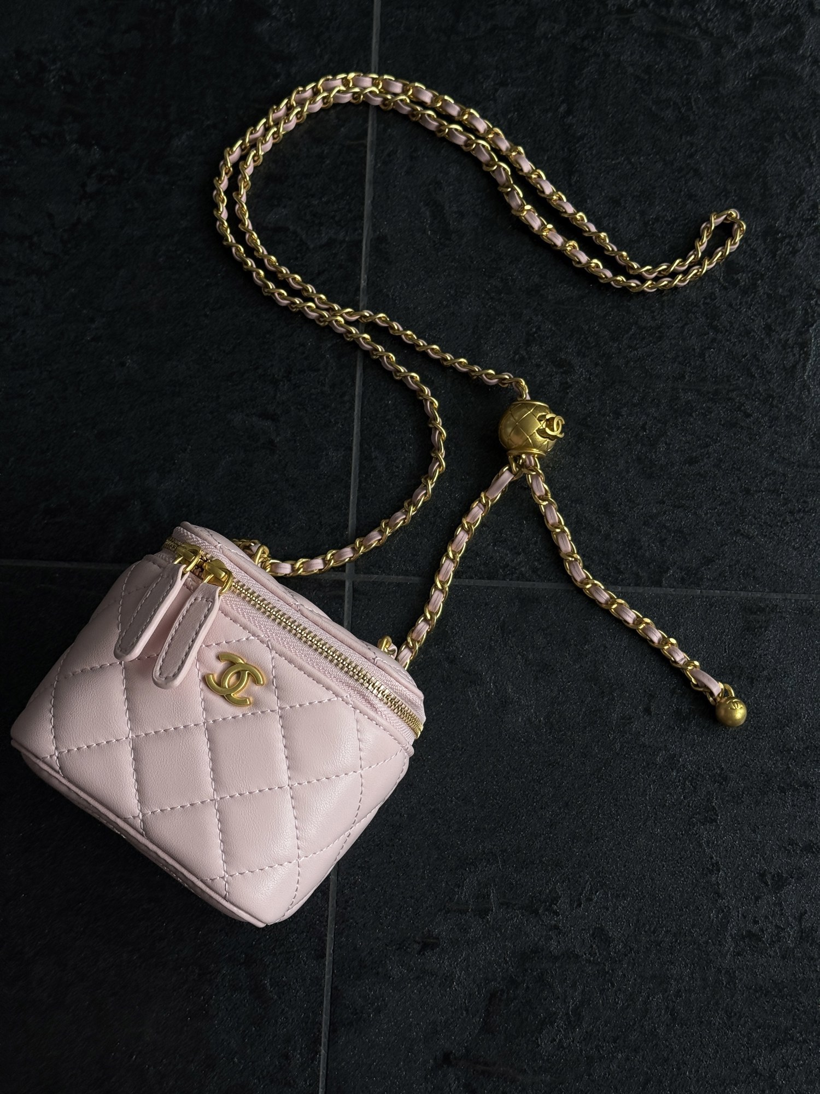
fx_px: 1516
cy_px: 547
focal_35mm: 48
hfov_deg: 30.3
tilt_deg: -78.7
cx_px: 410
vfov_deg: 39.7
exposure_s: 1/174
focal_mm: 6.76
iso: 50
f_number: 1.78
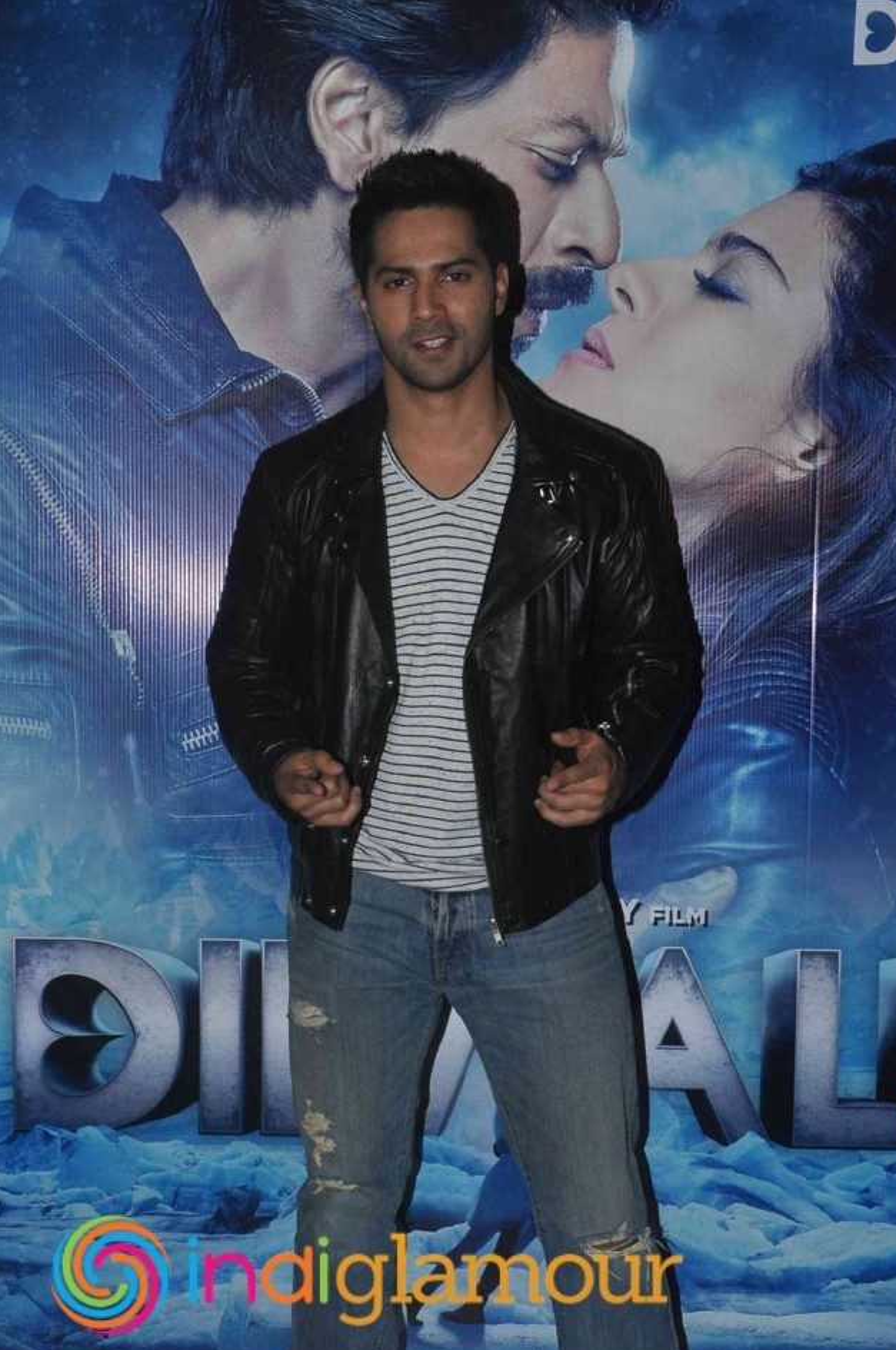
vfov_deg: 33.5
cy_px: 777
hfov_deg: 22.6
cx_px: 366
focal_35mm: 60
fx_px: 2238
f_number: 10
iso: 800
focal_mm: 25
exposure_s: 1/250
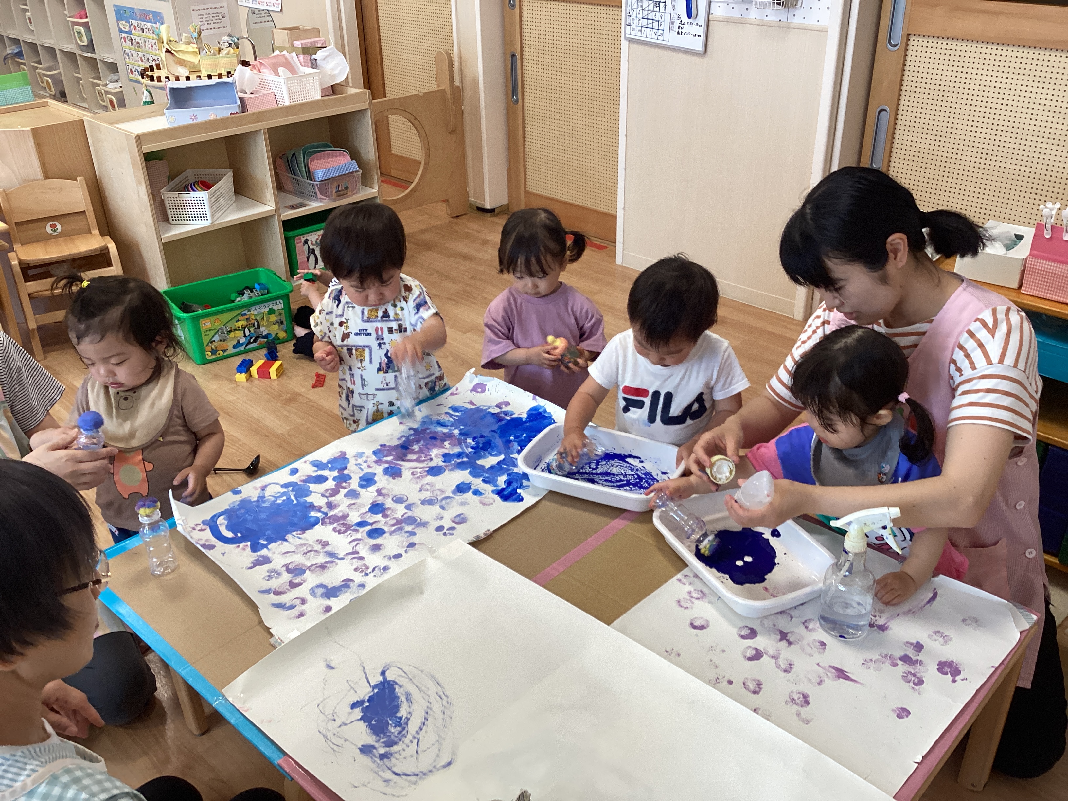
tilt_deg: -29.9
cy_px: 400
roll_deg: +1.7
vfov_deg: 45.4
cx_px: 534
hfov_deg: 58.4
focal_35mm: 31
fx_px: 956
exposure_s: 1/60
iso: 125
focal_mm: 3.3
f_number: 2.4
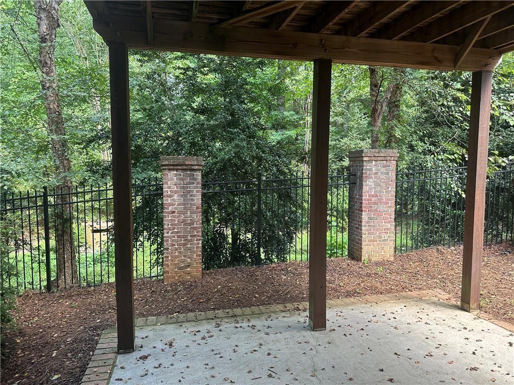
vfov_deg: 56.8
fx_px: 356
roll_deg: -1.3
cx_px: 257
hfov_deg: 71.6
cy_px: 192
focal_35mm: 24
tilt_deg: -5.1
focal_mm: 6.86
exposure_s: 1/121
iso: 160
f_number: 1.78
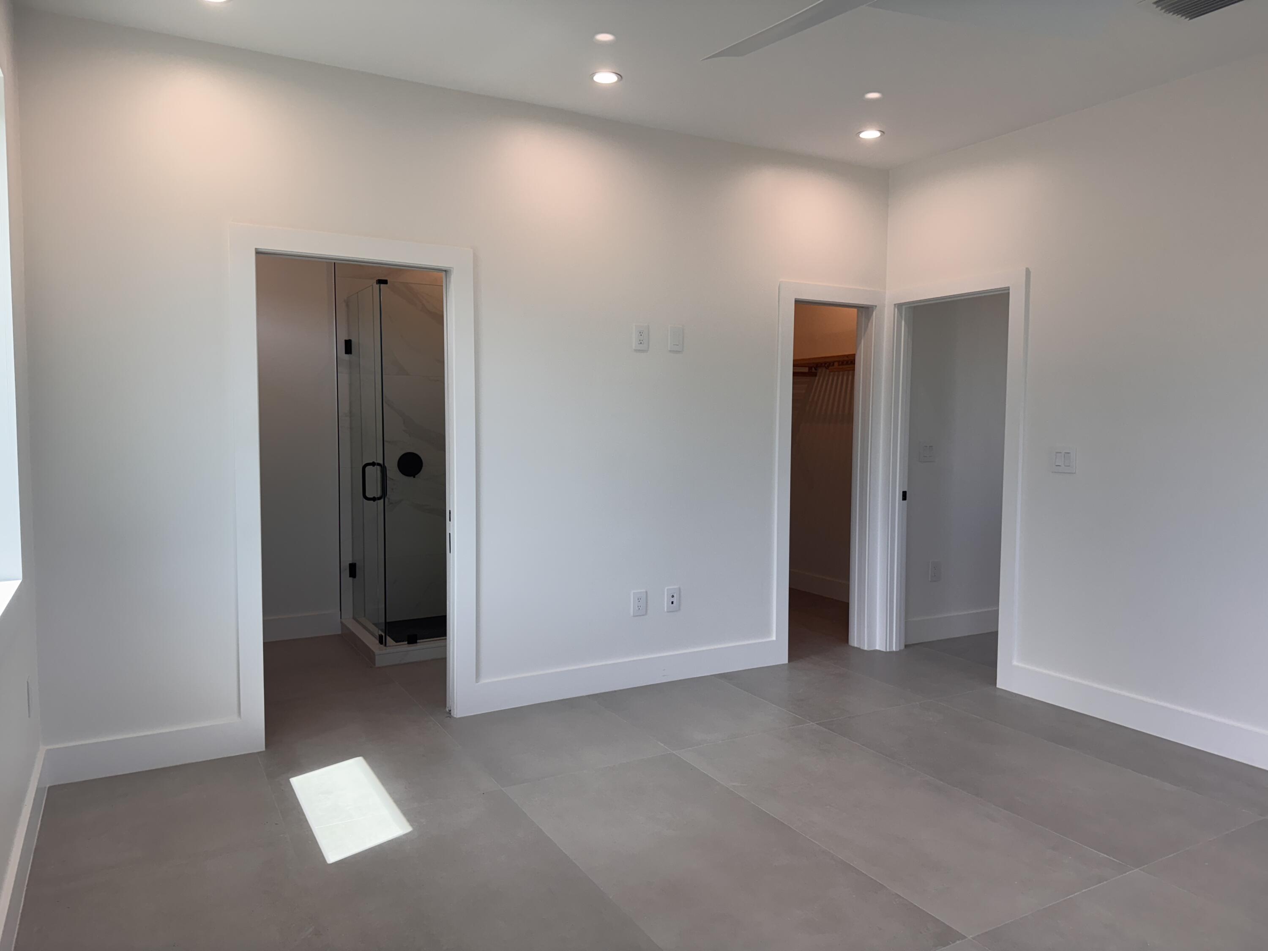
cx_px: 634
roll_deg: -0.3
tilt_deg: -4.3
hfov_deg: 71.6
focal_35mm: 24
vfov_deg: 56.8
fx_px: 879
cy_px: 476
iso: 80
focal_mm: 6.76
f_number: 1.78
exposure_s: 1/318
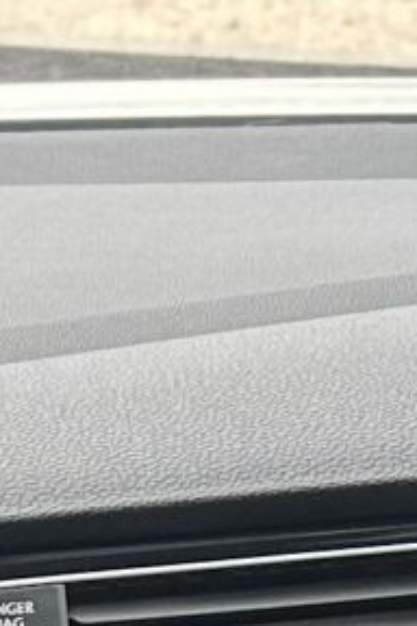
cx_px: 169
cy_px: 1461
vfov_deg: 8.0
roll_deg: +1.0
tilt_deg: -30.6
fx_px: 4170
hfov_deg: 5.7
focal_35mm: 240
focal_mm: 5.7
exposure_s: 1/167
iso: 40
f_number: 1.5
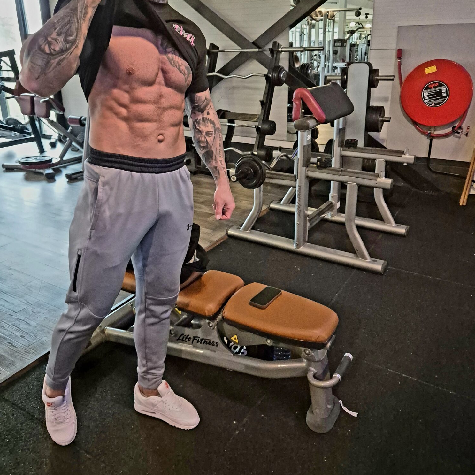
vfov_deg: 56.8
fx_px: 435
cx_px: 234
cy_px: 187
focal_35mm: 28
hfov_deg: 57.3
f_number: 1.8
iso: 2000
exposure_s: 1/100
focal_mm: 5.4
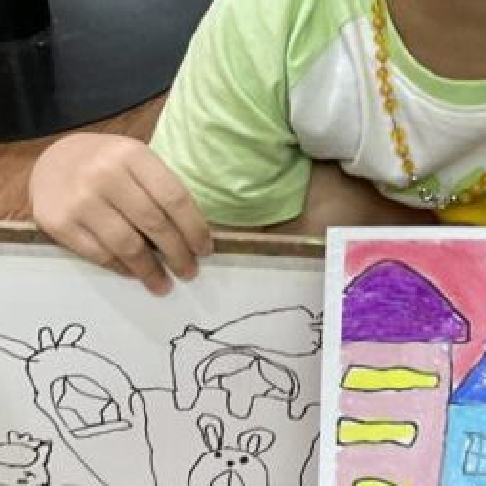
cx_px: 494
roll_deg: -2.2
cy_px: 142
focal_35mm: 101
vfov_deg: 17.2
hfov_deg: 16.8
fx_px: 1604
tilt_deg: -37.3
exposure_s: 1/60
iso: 64
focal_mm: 3
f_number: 1.8
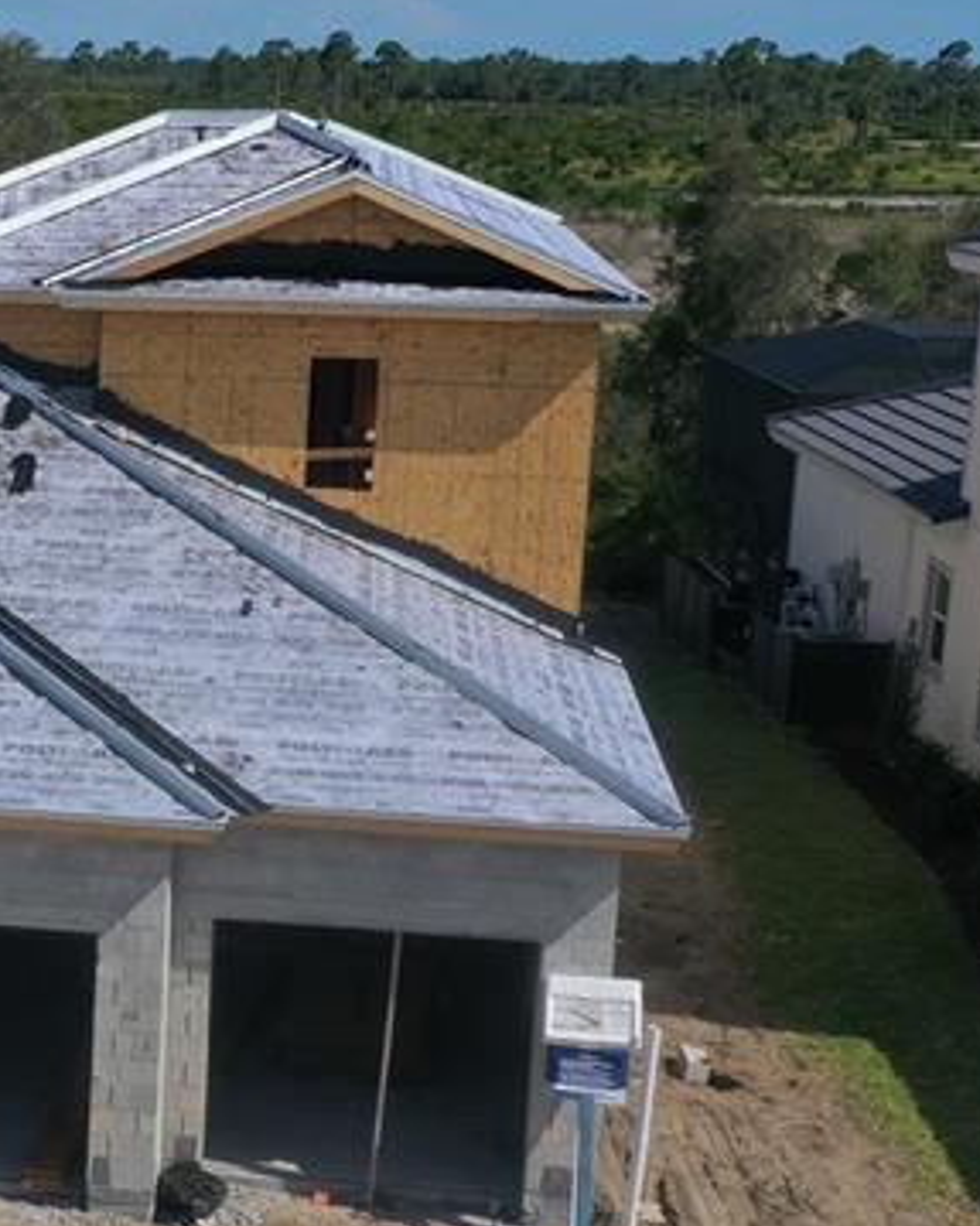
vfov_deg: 25.4
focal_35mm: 75
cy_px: 683
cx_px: -225
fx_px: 2720
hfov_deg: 19.2
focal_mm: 10.26
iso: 100
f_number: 6.3
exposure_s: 1/800
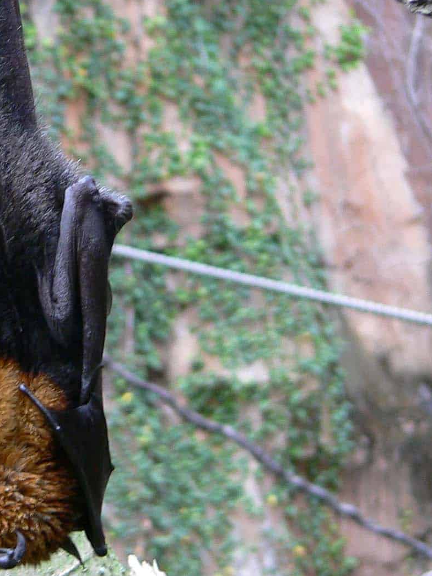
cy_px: 269
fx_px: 6226
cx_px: 27
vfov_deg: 5.3
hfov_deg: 4.0
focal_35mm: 374
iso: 100
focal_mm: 25.6
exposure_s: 1/30
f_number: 2.8
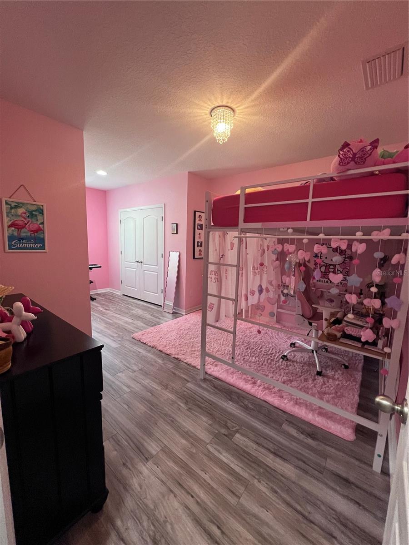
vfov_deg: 106.2
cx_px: 204
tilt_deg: -6.4
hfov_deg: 89.9
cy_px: 272
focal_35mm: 13
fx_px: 205
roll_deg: -1.2
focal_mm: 1.57
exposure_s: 1/60
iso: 320
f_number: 1.8
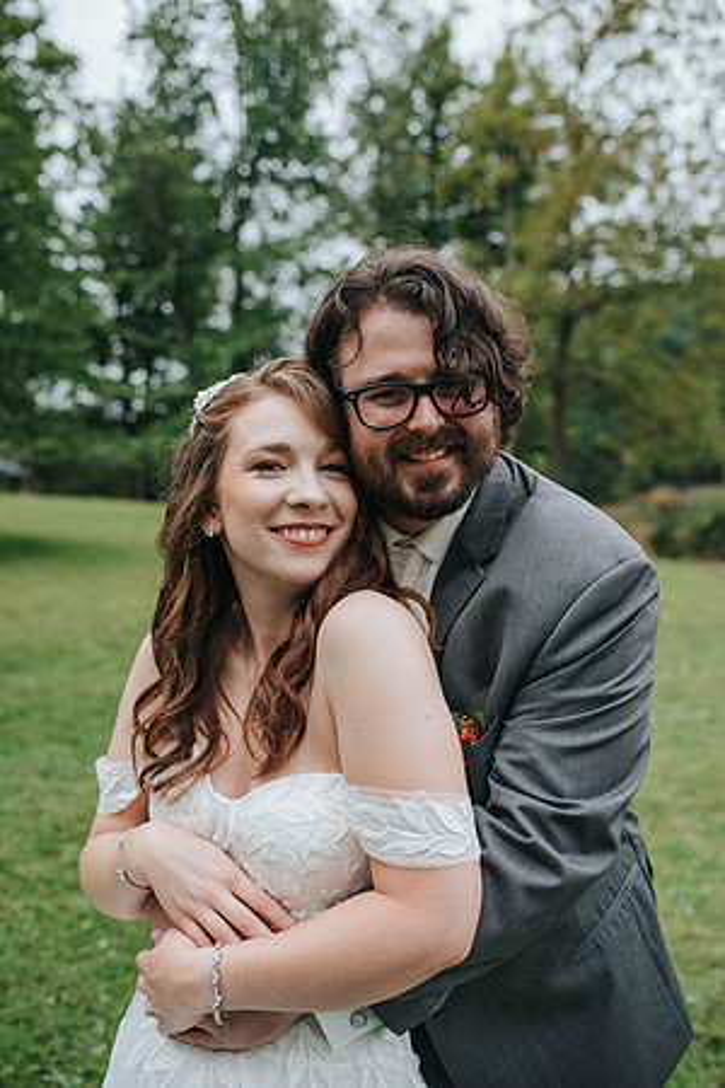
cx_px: 362
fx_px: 1057
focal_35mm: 35
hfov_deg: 37.9
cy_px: 544
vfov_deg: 54.4
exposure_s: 1/640
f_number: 3.2
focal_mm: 35
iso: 100
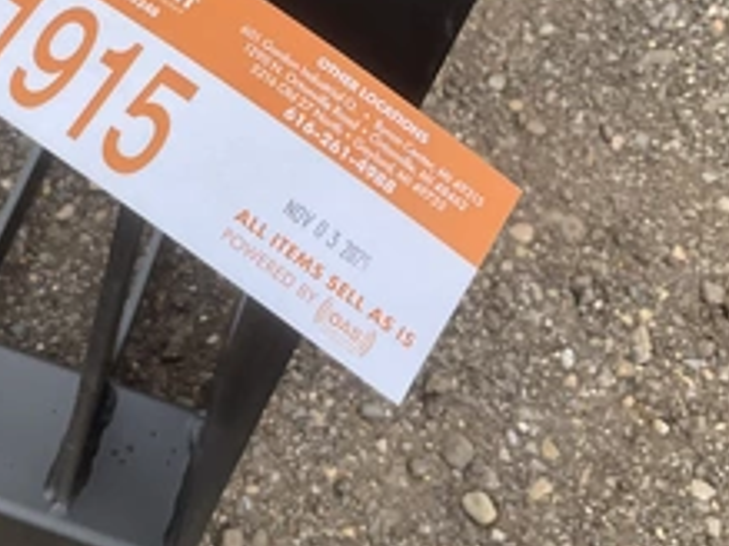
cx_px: 163
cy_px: 77
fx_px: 1116
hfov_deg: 35.2
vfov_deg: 26.7
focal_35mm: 53
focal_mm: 3
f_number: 1.8
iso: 25
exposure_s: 1/855
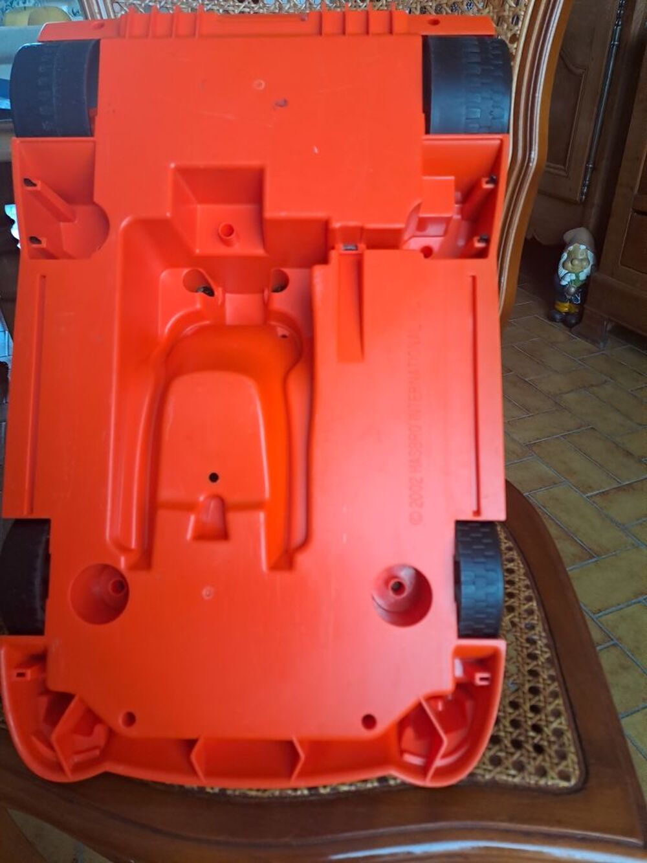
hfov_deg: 54.9
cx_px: 324
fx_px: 623
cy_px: 432
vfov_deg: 69.4
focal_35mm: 25
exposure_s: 1/50
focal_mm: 4.65
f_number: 1.8
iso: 160
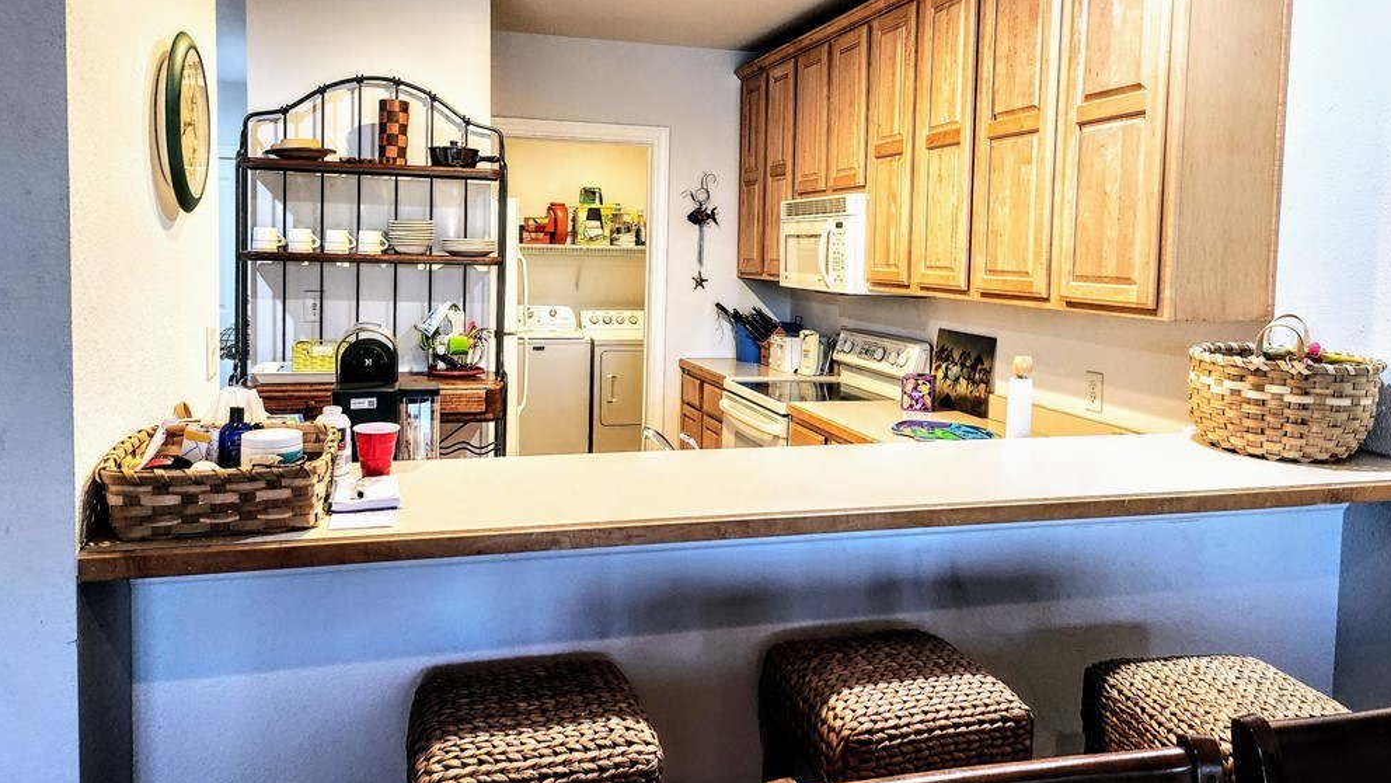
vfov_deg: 42.6
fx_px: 996
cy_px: 304
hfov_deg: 69.9
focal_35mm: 27
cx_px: 691
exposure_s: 1/120
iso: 500
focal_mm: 5
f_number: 1.8
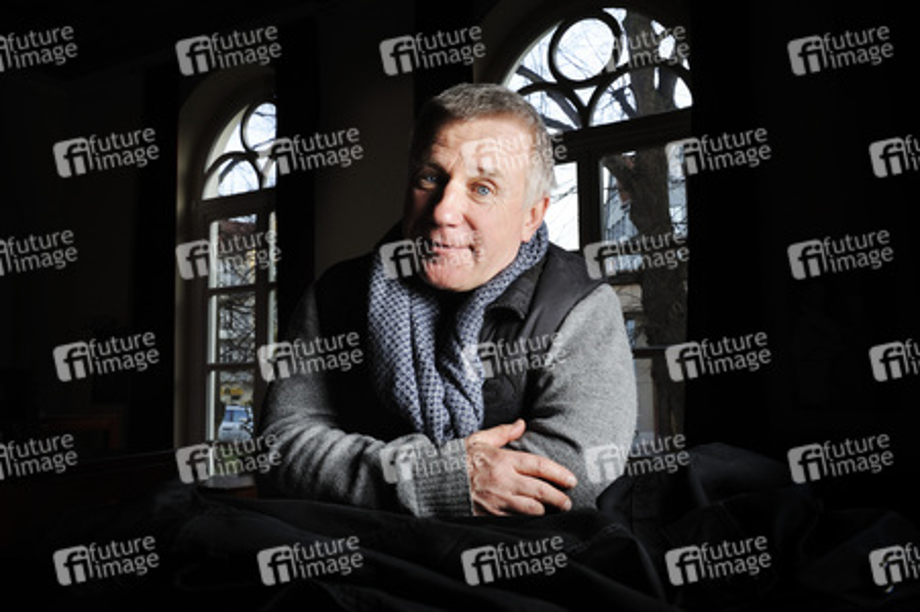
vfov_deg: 41.1
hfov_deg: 58.8
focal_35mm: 32
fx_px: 817
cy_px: 306
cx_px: 460
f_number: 8
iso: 800
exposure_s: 1/100
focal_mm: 32
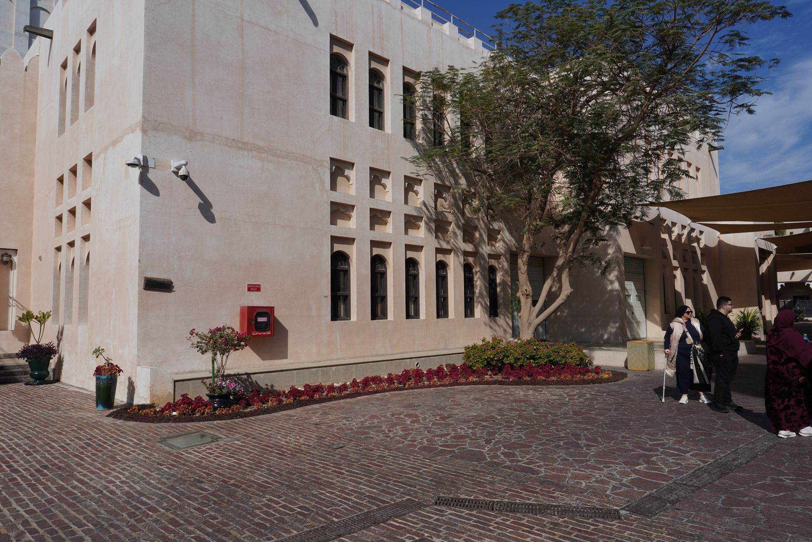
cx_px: 406
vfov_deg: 53.1
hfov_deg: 73.7
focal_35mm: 24
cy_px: 271
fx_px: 541
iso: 100
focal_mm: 24
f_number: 22
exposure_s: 1/100
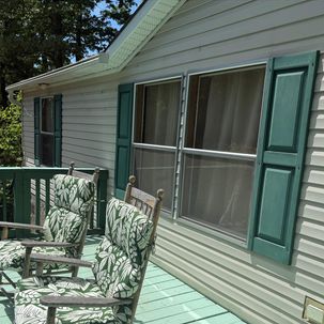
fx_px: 371
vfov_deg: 46.9
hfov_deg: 47.0
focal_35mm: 35
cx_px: 130
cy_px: 199
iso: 80
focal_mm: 6.76
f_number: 1.78
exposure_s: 1/6711
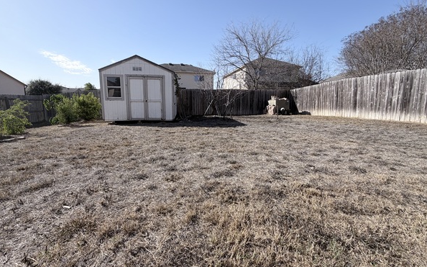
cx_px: 209
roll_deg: -0.9
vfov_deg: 71.2
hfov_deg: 97.8
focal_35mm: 16
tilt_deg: -7.3
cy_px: 126
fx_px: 186
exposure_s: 1/770
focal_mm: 2.22
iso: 20
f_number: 2.2
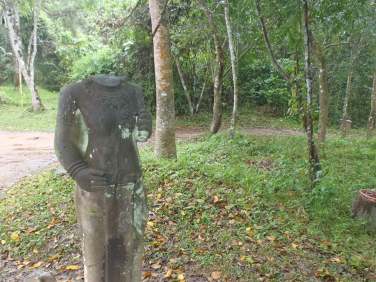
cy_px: 172
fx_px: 402
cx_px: 162
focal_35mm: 37
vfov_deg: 38.5
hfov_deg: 50.0
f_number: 3.9
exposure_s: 1/30
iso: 250
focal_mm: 5
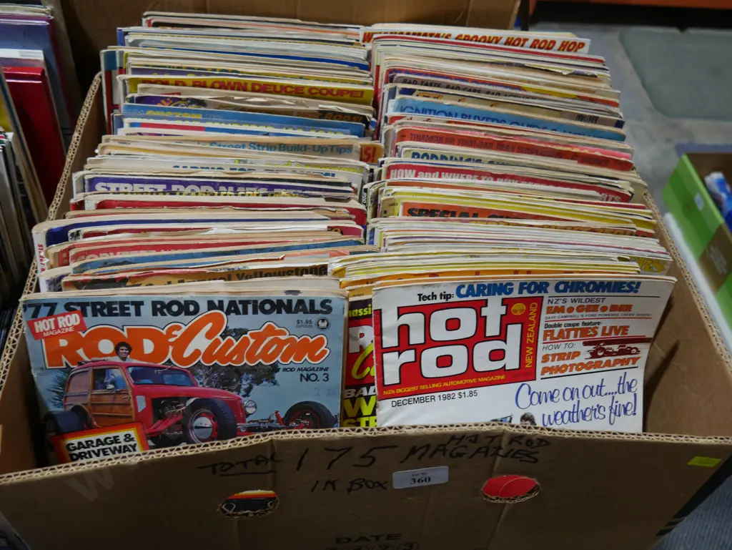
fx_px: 677
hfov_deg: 56.8
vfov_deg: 44.2
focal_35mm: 32
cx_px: 366
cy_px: 275
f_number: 3.6
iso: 200
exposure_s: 1/60
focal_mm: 16
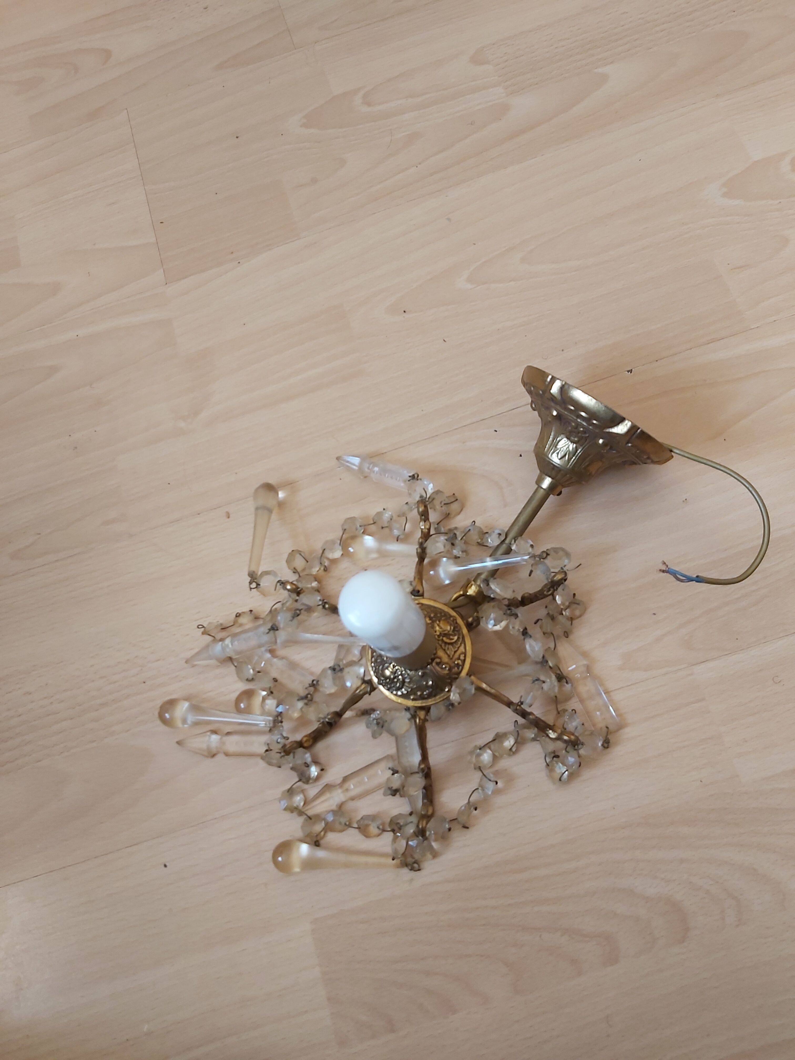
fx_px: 796
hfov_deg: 53.1
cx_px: 398
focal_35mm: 26
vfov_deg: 67.3
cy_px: 530
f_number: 1.7
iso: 160
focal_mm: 3.92
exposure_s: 1/50
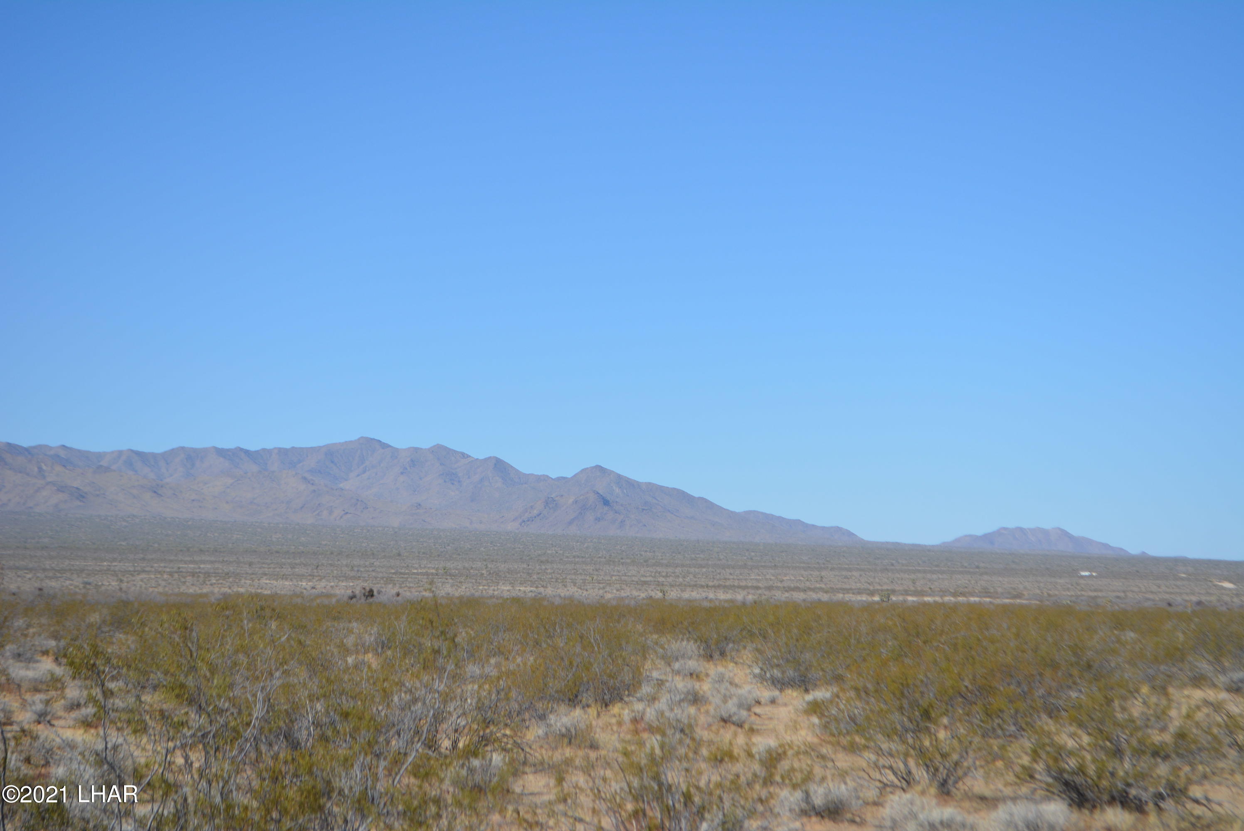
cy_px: 416
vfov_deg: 16.6
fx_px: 2853
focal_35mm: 82
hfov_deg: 24.6
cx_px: 622
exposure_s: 1/2000
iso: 400
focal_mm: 55
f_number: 7.1
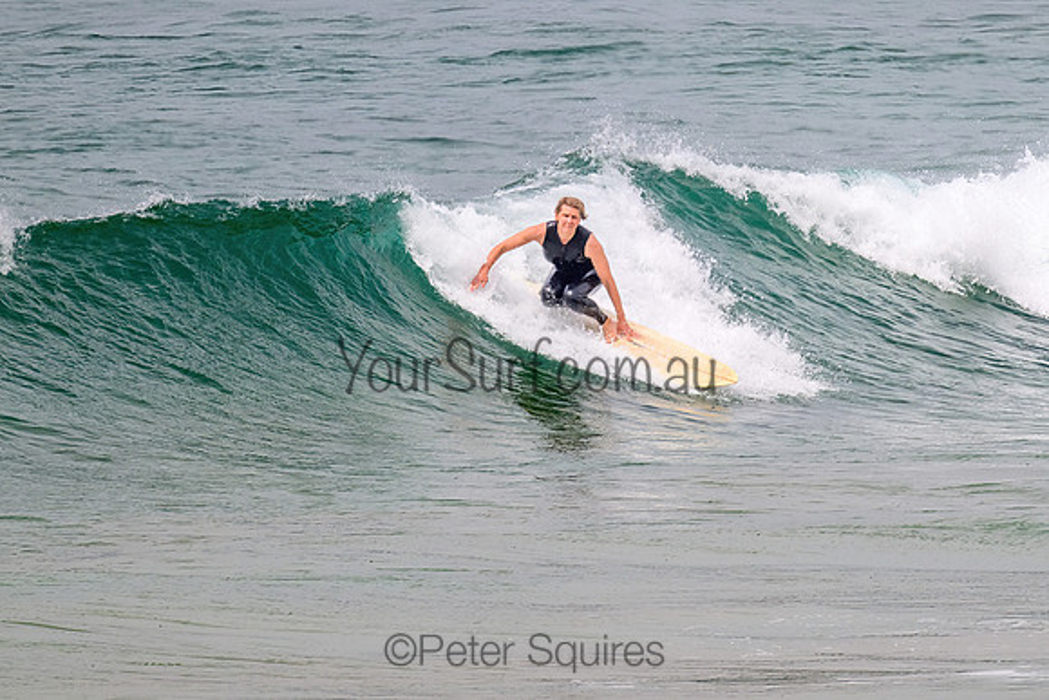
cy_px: 247
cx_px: 698
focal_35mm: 1064
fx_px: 31008
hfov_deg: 1.9
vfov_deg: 1.3
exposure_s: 1/2000
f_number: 11
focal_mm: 800
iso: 640
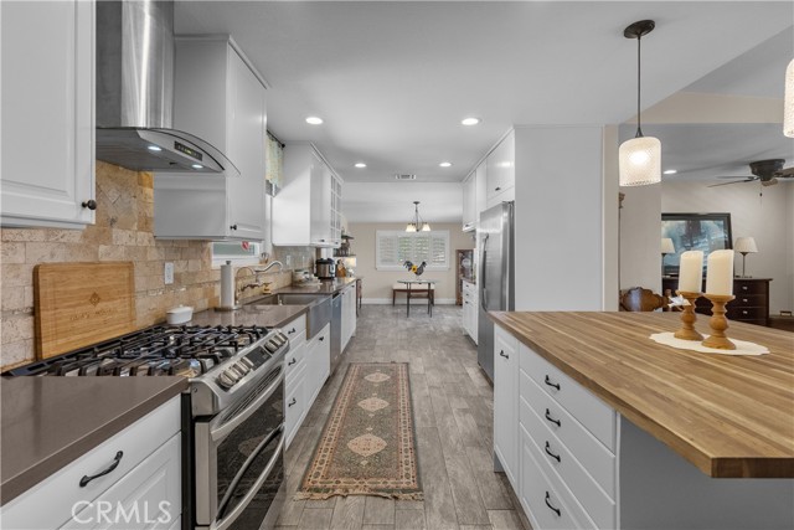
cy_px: 265
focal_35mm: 16
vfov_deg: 73.8
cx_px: 397
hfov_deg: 96.7
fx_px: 353
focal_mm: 16
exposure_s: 1/30
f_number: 8
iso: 2000
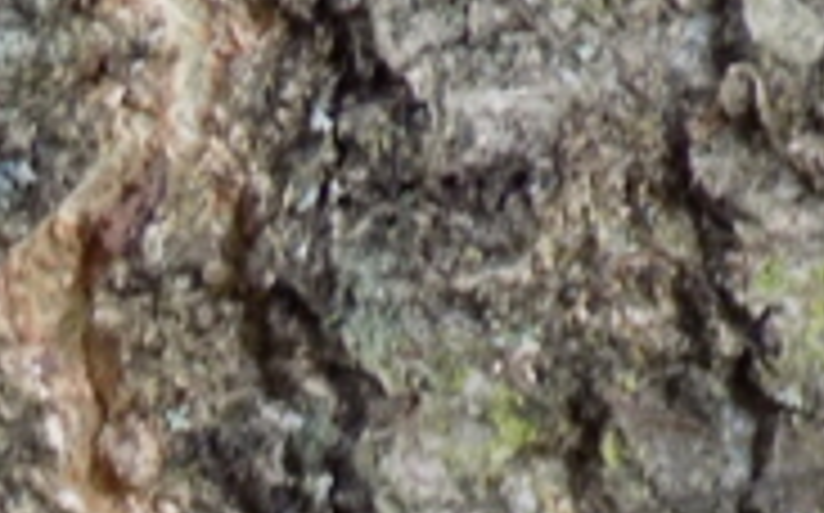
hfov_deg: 3.6
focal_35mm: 584
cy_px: 963
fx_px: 13103
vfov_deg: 2.2
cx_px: -615
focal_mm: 20.9
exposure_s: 1/30
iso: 250
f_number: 4.8
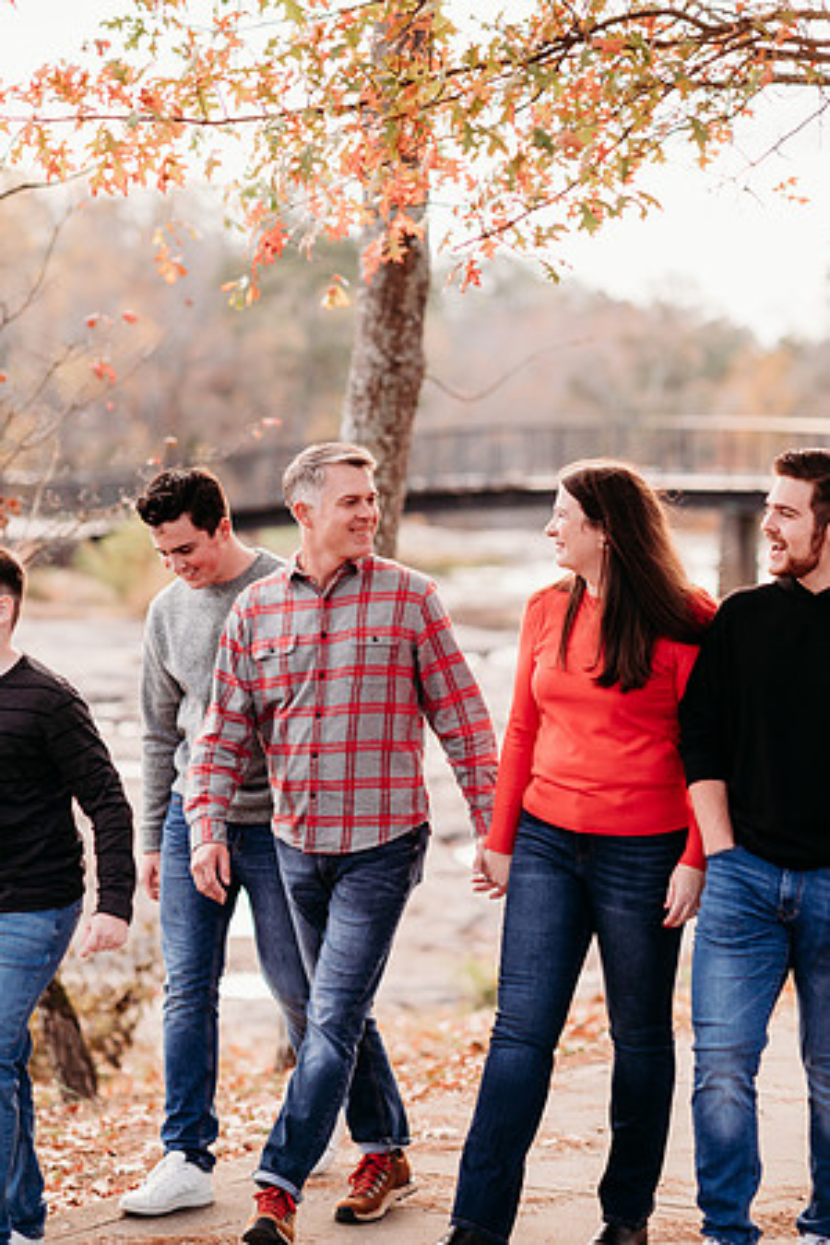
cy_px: 622
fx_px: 2939
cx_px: 415
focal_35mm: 85
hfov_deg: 16.1
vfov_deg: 23.9
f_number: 2.2
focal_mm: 85
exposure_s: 1/400
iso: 320
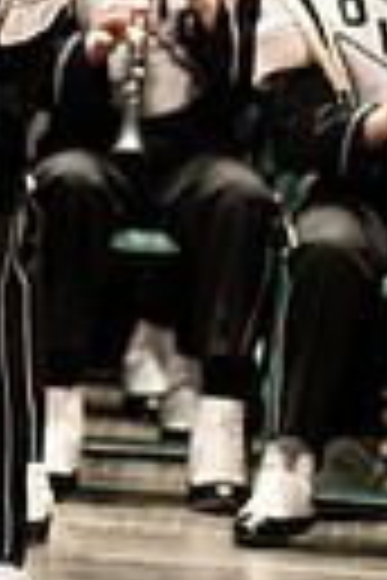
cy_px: -144
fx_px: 16882
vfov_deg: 2.0
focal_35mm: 1047
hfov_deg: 1.3
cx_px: -47
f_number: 2.8
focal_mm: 300
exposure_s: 1/500
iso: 3200
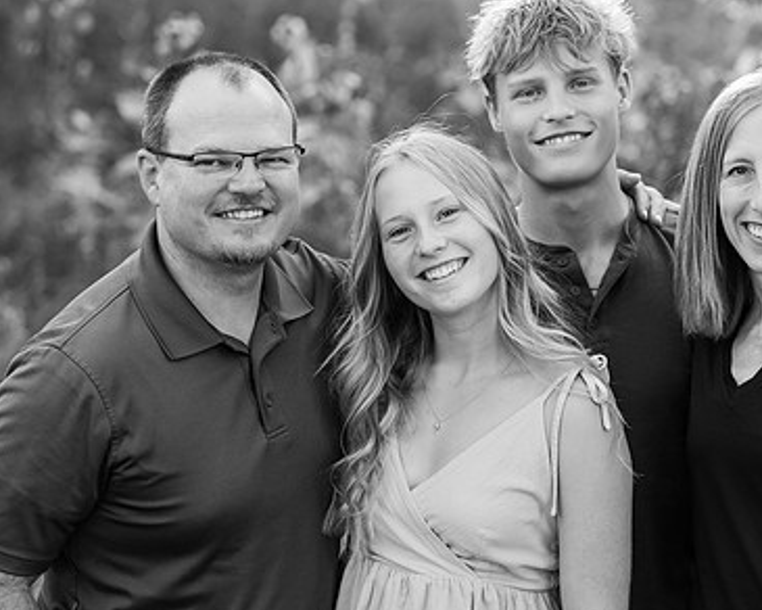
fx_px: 3360
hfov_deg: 12.9
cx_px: 453
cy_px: 294
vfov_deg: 10.4
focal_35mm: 149
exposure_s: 1/160
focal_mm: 100
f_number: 3.2
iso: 200
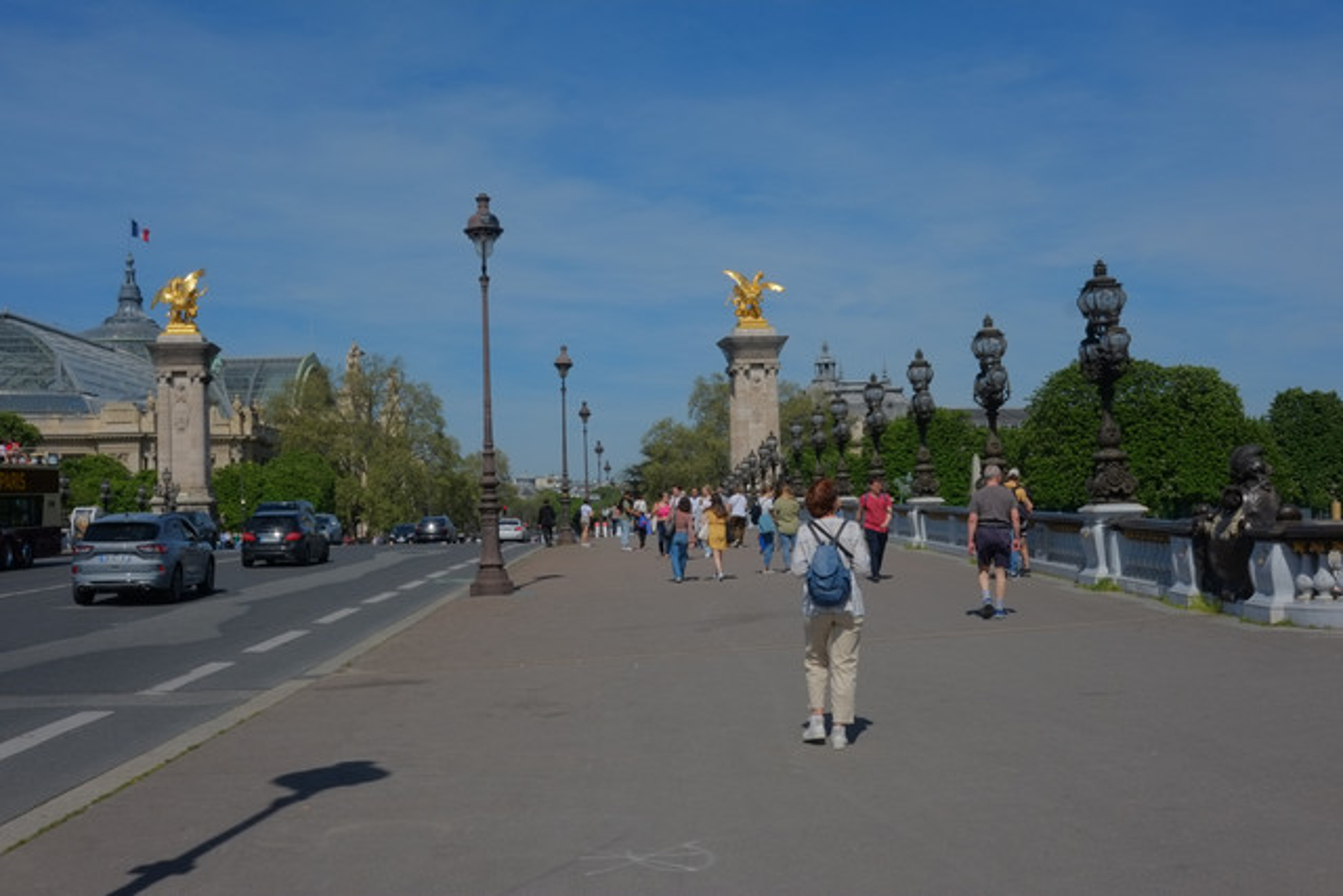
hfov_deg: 47.4
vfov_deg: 32.6
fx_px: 1530
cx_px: 672
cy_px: 448
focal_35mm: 41
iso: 200
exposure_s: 1/400
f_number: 14
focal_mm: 27
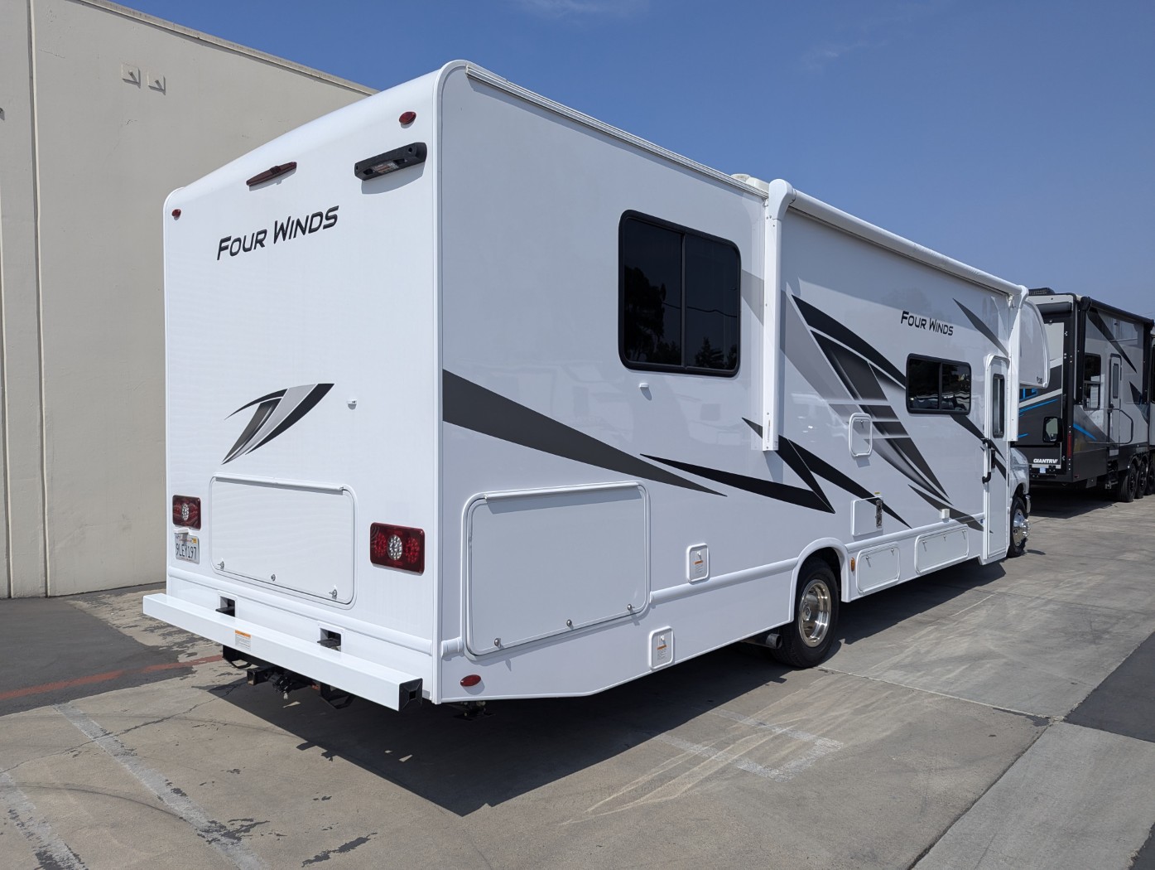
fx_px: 802
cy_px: 435
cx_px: 578
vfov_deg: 56.9
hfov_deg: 71.5
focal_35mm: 24
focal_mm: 6.81
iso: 47
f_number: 1.85
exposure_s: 1/4717
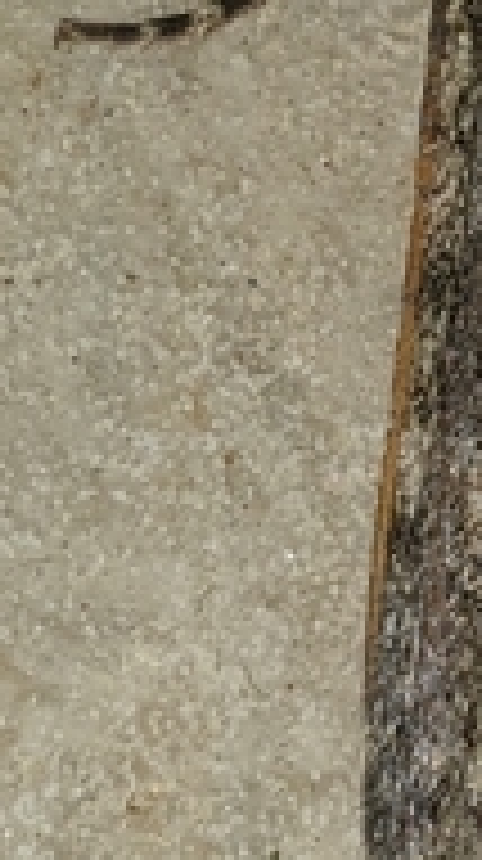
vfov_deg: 22.0
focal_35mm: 95
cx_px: 935
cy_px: 117
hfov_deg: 11.5
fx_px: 2165
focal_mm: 4.3
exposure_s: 1/1019
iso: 50
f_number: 2.4
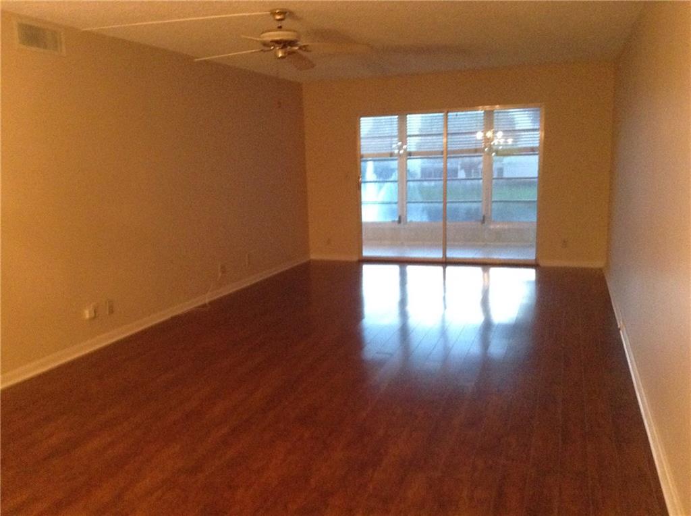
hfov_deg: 55.4
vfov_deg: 42.8
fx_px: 658
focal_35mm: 33
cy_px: 258
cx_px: 346
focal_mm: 3.3
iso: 400
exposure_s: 1/17
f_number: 2.4
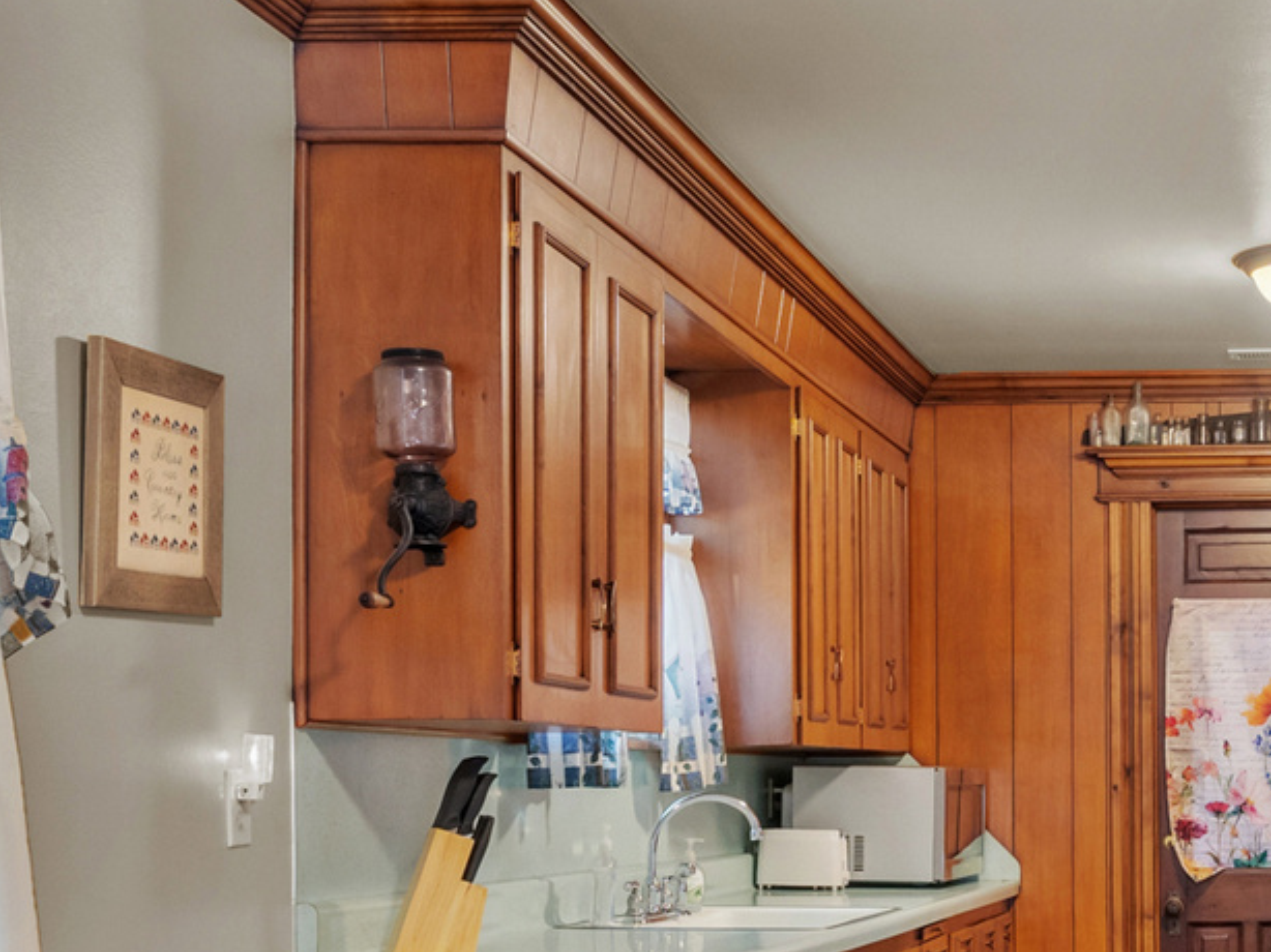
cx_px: 1283
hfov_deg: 29.5
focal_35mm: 61
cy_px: 775
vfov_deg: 23.6
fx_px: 2239
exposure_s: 1.6
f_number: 8
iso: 500
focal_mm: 19
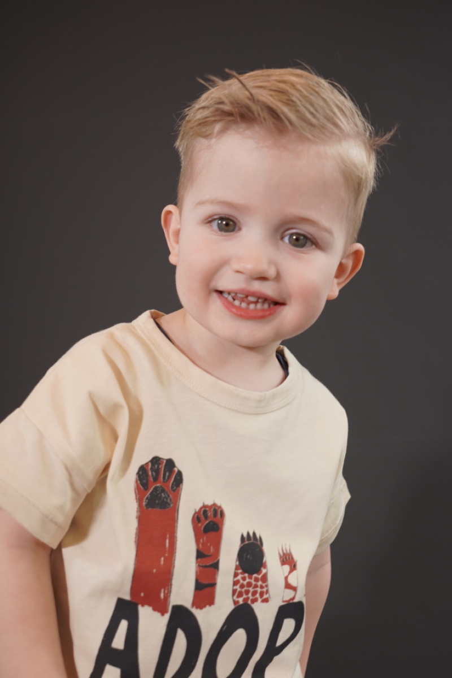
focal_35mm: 33
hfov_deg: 40.0
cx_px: 226
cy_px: 339
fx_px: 621
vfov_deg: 57.2
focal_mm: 22
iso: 250
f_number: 4
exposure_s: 1/160
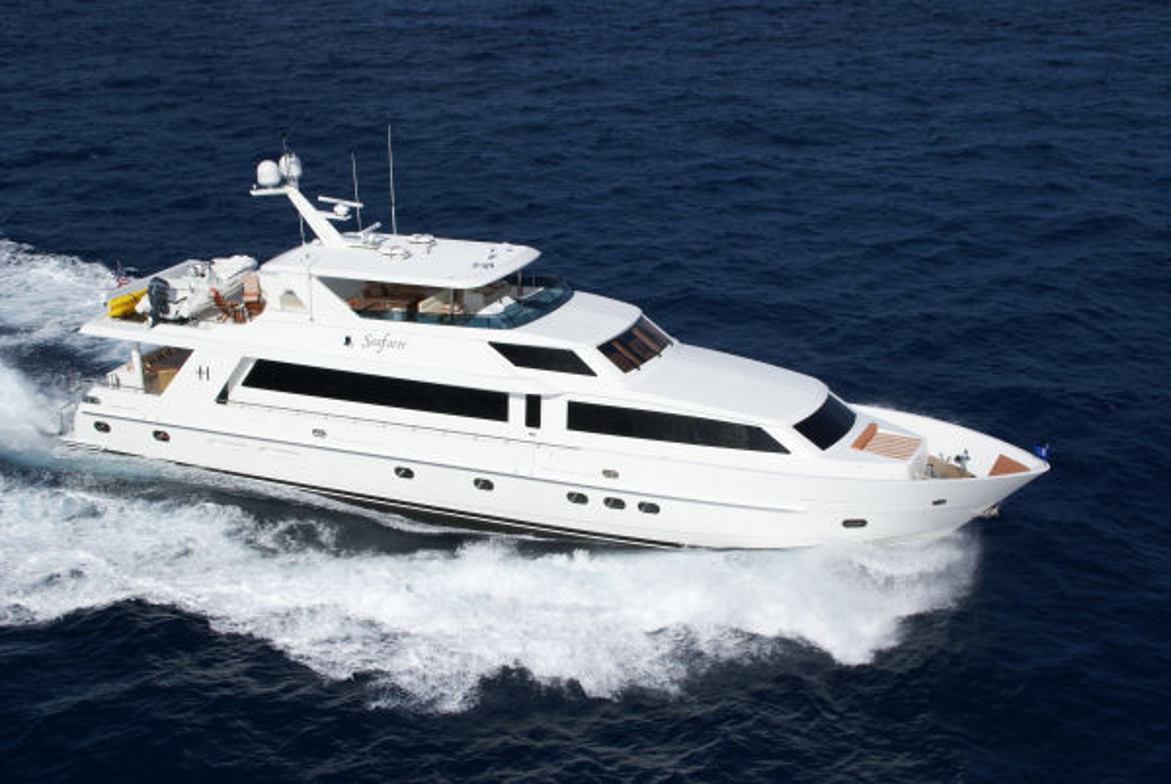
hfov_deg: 37.8
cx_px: 586
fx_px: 1710
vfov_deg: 25.8
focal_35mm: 52
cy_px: 392
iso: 100
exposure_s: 1/250
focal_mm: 35
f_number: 13
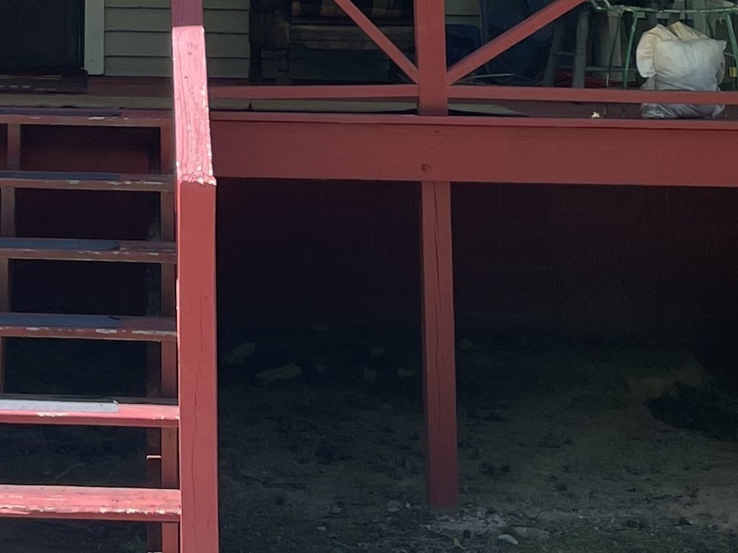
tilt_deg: +8.8
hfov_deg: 18.9
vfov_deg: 13.6
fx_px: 2174
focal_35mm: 102
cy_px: -277
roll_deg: -0.3
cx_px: 50
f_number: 1.6
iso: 32
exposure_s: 1/511
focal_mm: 4.2
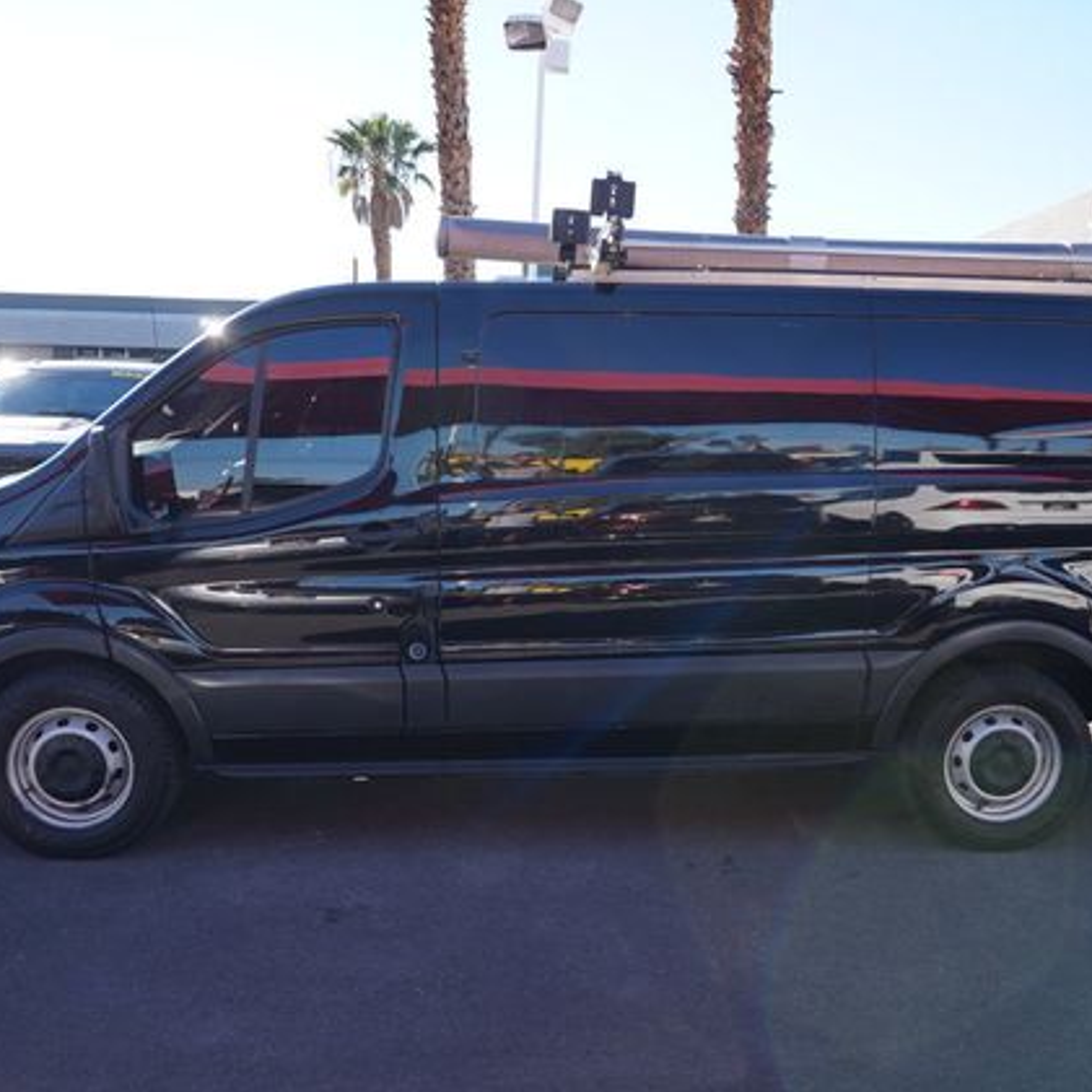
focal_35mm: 31
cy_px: 547
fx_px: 1106
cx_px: 565
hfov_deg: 52.5
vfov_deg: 52.5
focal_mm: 16
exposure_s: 1/100
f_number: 7.1
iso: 100
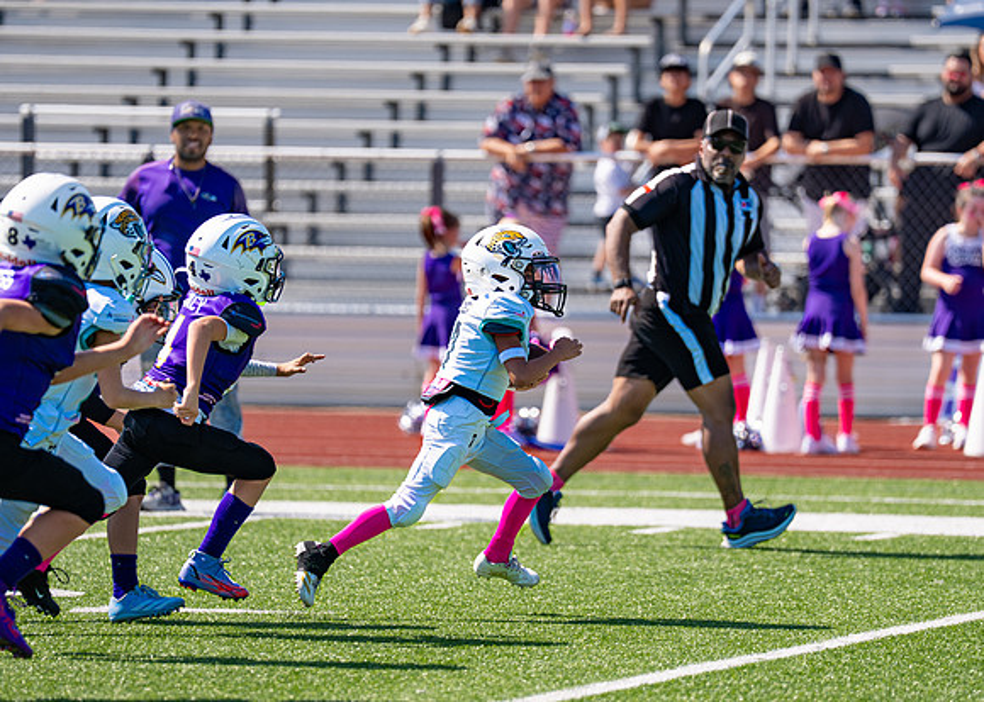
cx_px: 531
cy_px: 346
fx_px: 8298
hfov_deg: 6.8
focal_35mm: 297
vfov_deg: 4.8
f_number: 2.8
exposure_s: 1/2000
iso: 100
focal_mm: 200
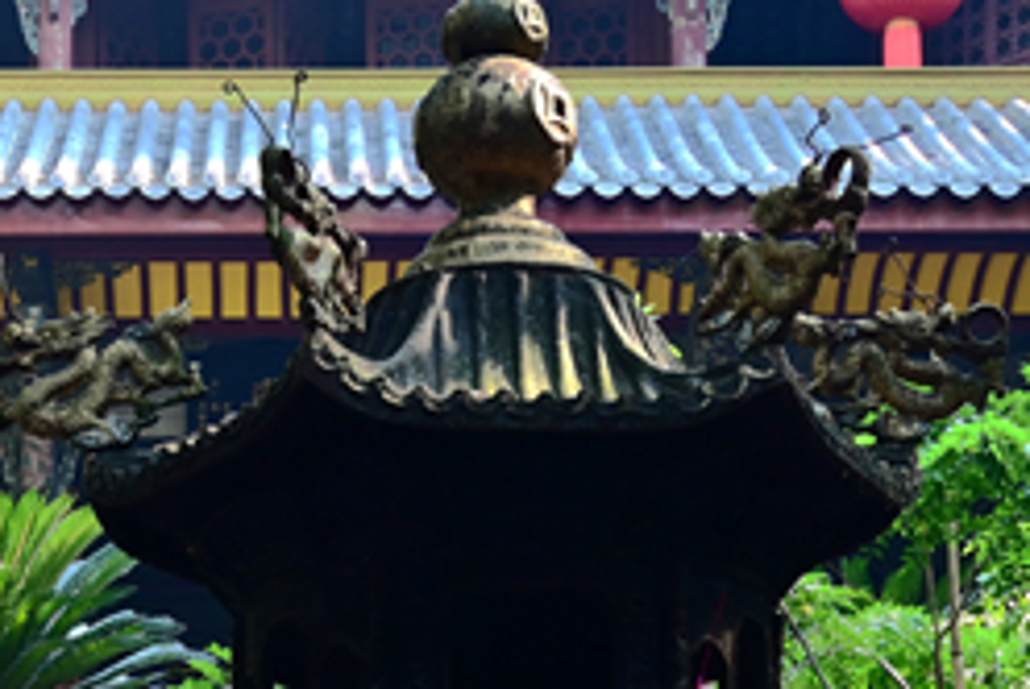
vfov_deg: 10.9
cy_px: 1303
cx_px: 233
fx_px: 3323
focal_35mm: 116
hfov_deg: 17.5
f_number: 8
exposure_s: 1/13
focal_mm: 24
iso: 160
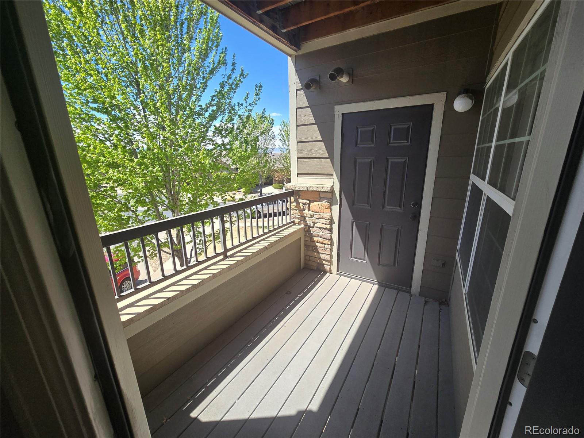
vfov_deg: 89.9
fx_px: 219
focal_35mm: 13
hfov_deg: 106.2
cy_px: 219
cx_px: 292
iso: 100
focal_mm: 2.2
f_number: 2.2
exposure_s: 1/2000
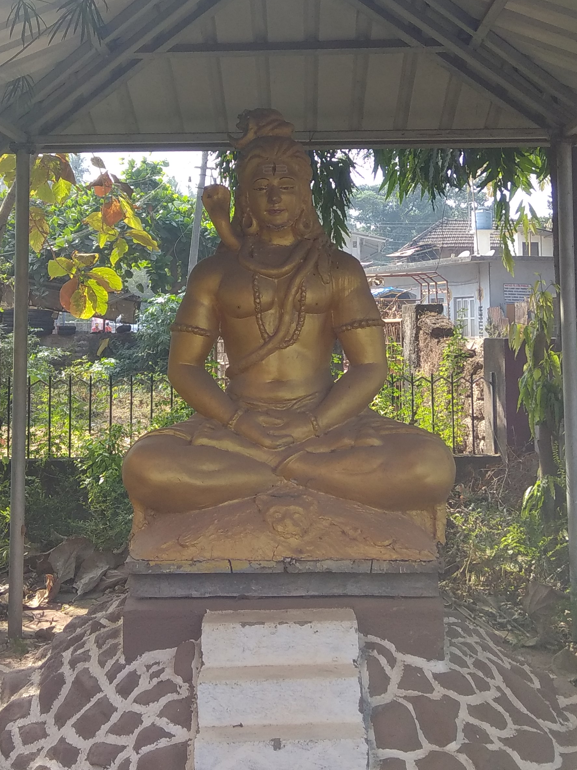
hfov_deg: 38.6
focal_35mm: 37
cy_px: 233
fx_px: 822
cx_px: 252
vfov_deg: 48.9
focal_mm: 3.57
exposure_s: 1/273
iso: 100
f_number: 2
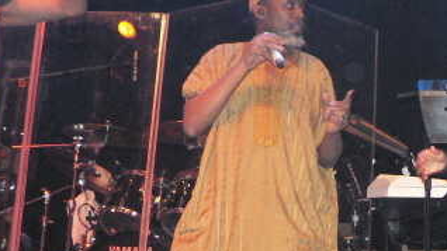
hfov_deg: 30.0
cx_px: 382
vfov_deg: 17.6
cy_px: 208
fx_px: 806
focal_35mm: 68
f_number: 2.8
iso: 400
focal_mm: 6
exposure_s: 1/60
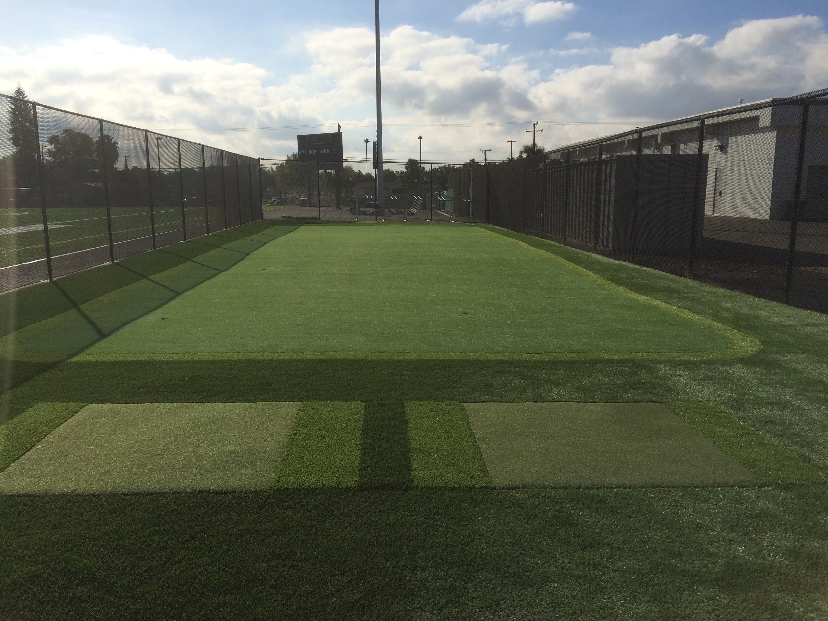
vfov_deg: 48.2
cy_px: 310
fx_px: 694
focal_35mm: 29
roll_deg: +2.2
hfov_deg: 61.7
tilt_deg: -10.9
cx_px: 414
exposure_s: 1/5128
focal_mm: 4.15
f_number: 2.2
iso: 32
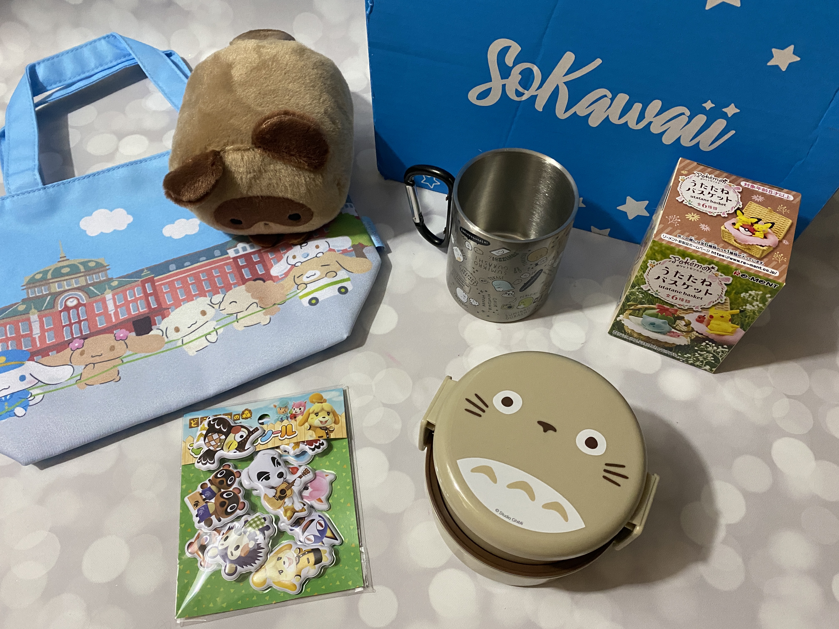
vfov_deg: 53.1
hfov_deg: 67.3
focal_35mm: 26
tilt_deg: -56.7
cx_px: 420
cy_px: 314
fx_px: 630
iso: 500
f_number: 1.8
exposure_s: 1/60
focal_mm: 4.25
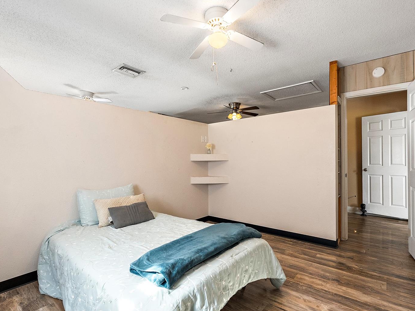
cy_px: 160
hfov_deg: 87.7
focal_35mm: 18
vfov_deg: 71.6
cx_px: 217
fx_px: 216
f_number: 6.3
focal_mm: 16
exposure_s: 1/30
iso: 1600
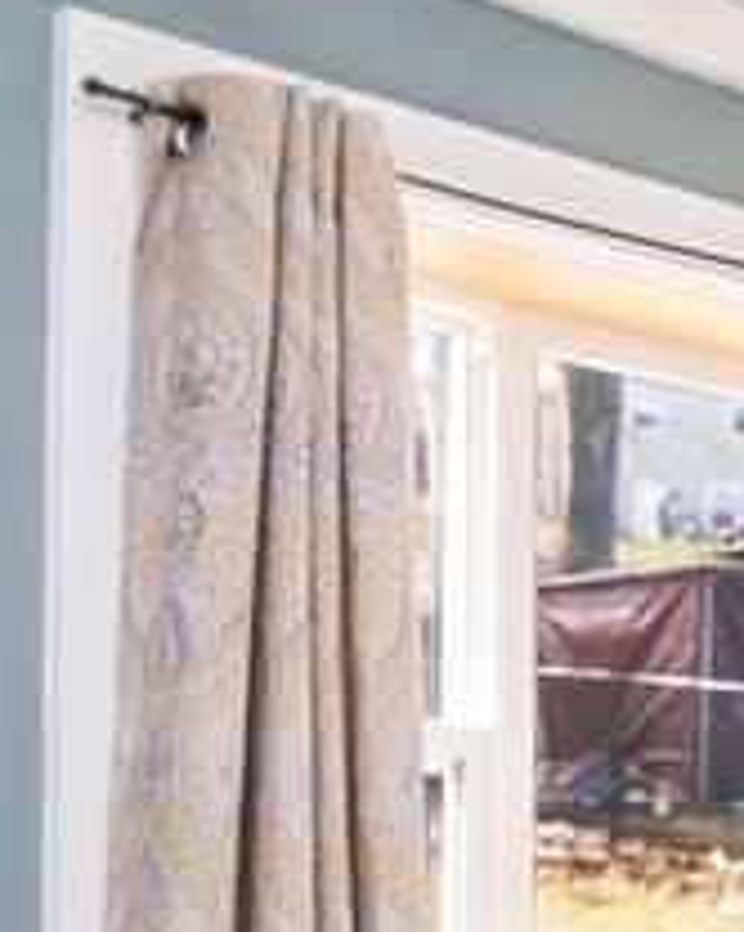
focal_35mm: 74
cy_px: 901
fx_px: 2040
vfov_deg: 24.7
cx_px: 932
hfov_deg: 19.3
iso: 400
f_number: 5.6
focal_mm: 16
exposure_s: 1/125
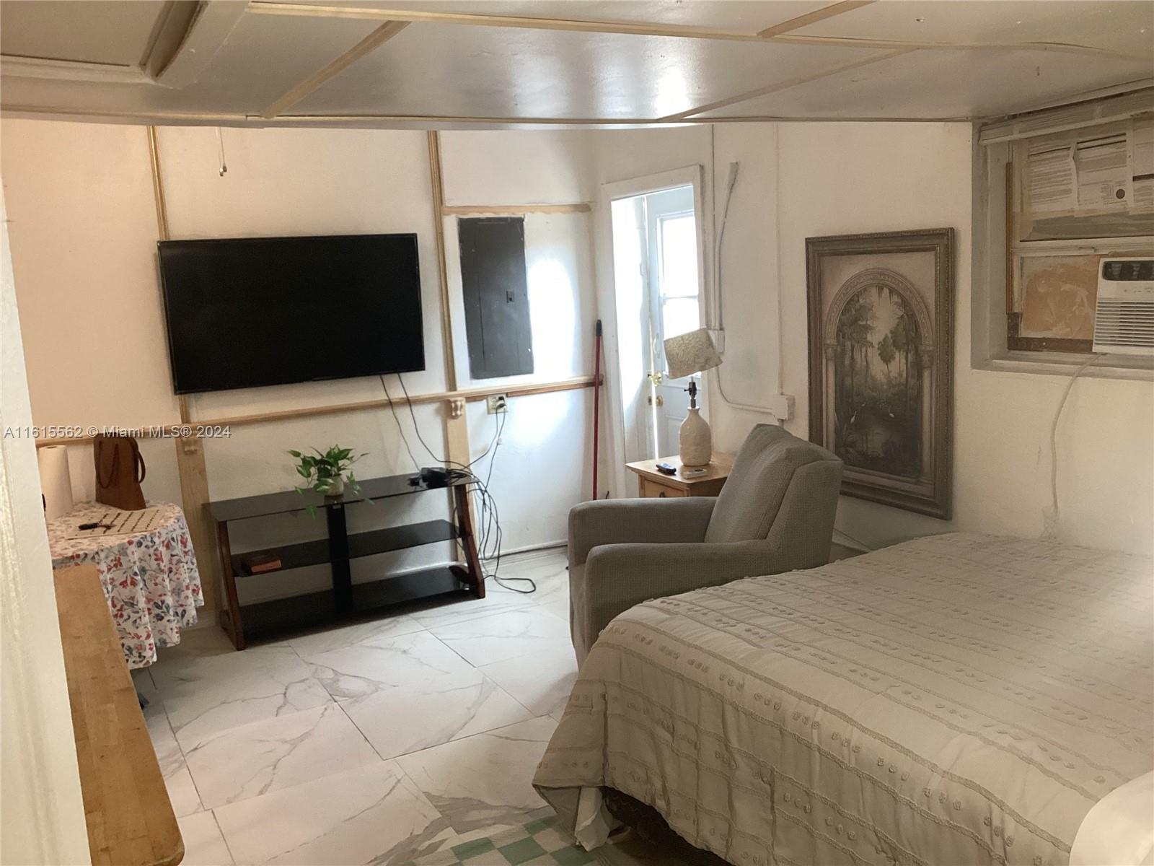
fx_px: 1033
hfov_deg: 58.4
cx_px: 577
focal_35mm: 31
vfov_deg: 45.4
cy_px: 433
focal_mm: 3.3
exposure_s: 1/50
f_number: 2.4
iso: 125
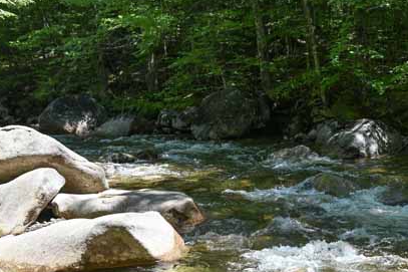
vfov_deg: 23.9
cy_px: 245
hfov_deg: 35.2
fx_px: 623
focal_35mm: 55
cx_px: 322
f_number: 4.5
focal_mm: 28
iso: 64
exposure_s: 1/250
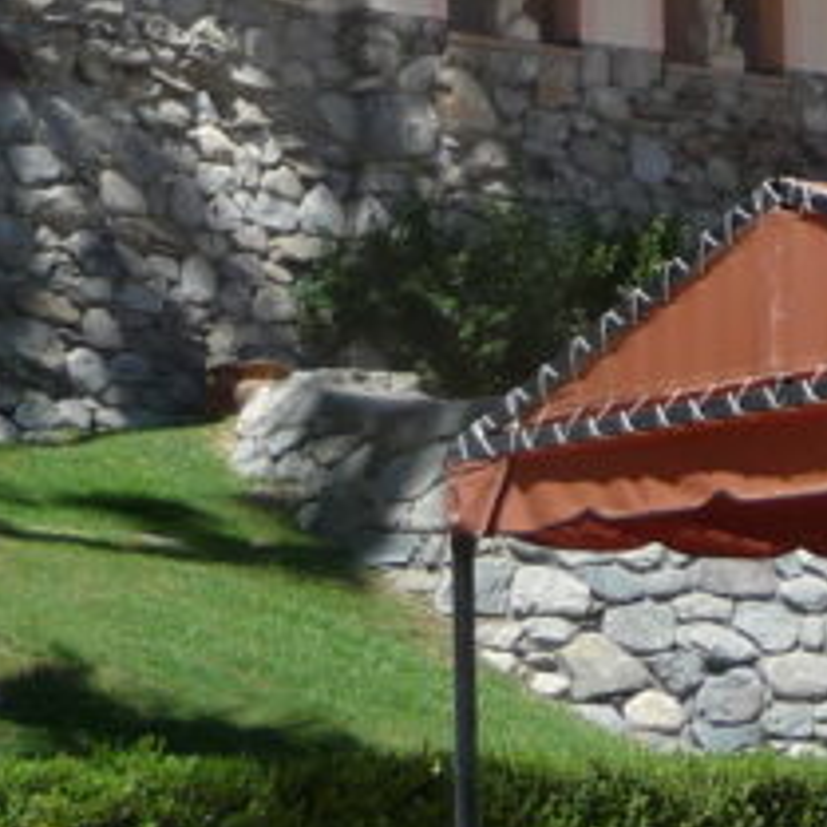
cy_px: -261
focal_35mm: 121
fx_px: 3271
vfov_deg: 13.8
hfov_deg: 14.1
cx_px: 902
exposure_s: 1/1000
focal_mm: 4.7
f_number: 3.3
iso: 100
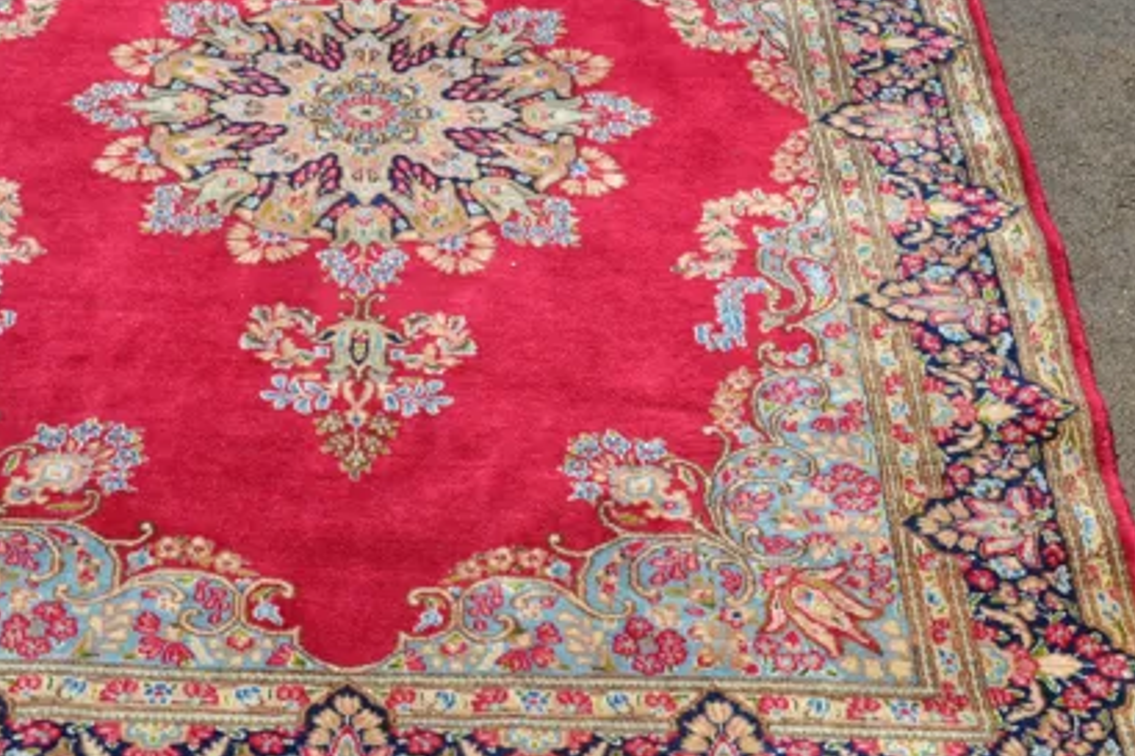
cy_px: 377
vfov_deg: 17.3
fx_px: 2490
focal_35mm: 79
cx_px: 399
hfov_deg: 25.6
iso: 100
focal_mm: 24
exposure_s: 1/320
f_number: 9
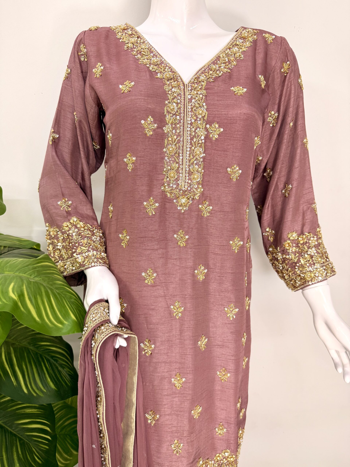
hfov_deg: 56.8
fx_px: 324
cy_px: 234
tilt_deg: -13.6
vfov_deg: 71.6
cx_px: 175
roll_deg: -0.7
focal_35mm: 24
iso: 125
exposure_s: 1/50
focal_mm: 6.76
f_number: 1.78
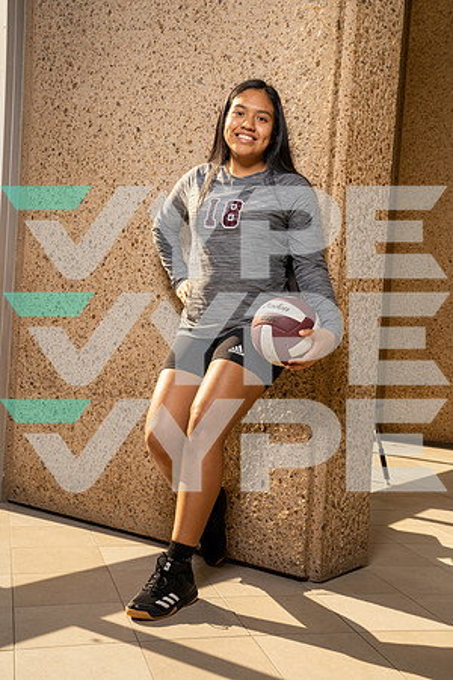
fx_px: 812
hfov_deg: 31.2
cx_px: 226
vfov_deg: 45.4
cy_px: 340
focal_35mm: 43
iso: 400
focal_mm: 43
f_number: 8
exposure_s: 1/250
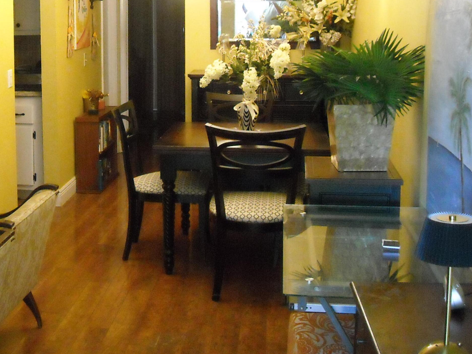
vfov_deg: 26.7
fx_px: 736
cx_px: 121
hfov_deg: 34.8
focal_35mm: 54
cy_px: 92
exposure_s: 1/61
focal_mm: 5.7
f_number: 2.8
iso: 800
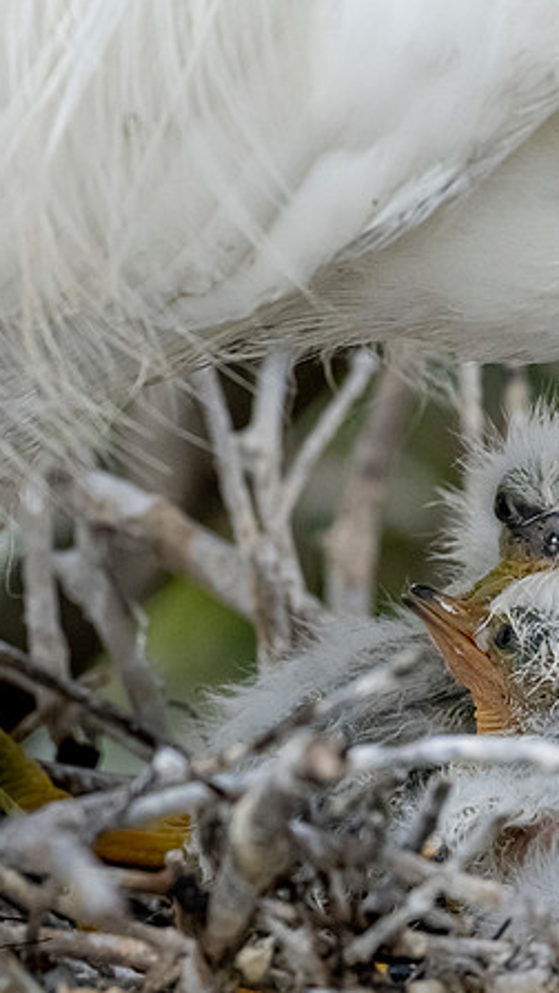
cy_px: 606
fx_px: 20290
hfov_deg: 1.6
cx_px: 293
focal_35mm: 770
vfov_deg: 2.8
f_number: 9
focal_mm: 400
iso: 5000
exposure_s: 1/2500
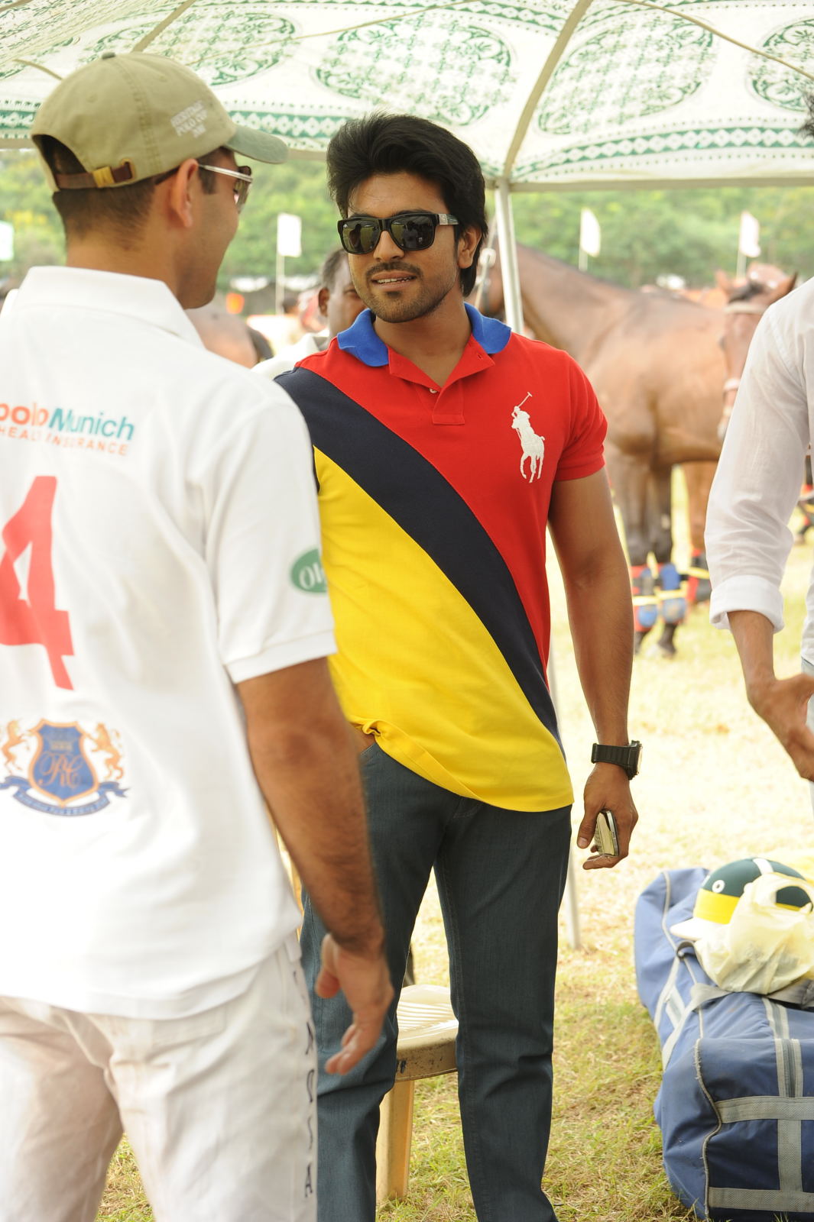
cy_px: 611
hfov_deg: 19.4
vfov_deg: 28.9
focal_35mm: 70
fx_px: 2377
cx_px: 407
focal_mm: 70
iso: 400
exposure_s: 1/125
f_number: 6.3
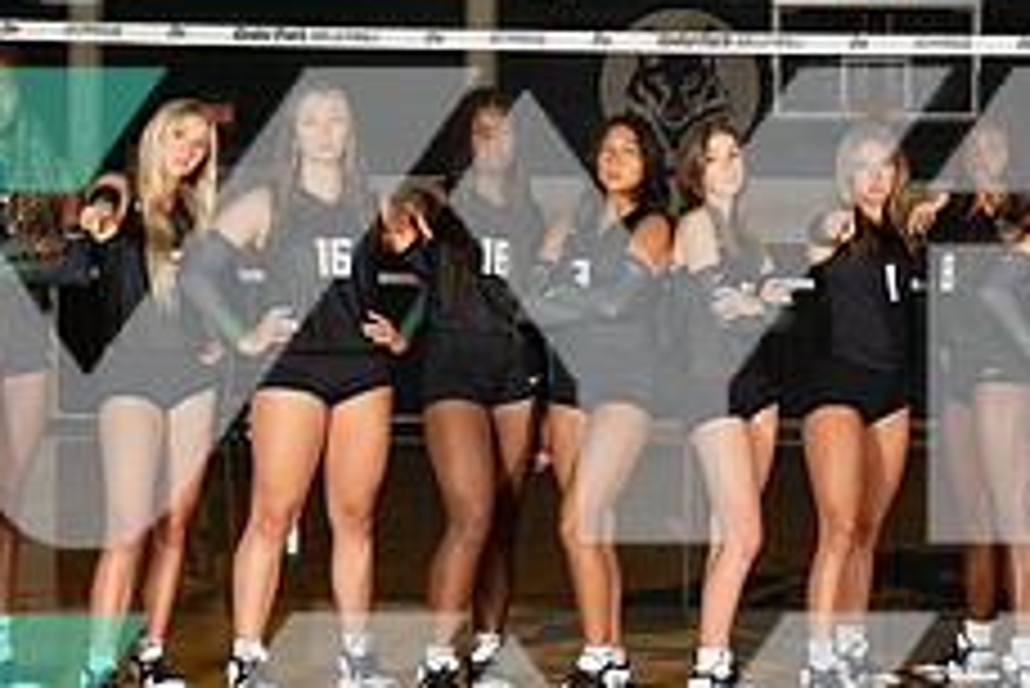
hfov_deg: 22.0
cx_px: 841
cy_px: 308
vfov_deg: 15.0
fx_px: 2605
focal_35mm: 91
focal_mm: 36
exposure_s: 1/250
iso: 1250
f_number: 8
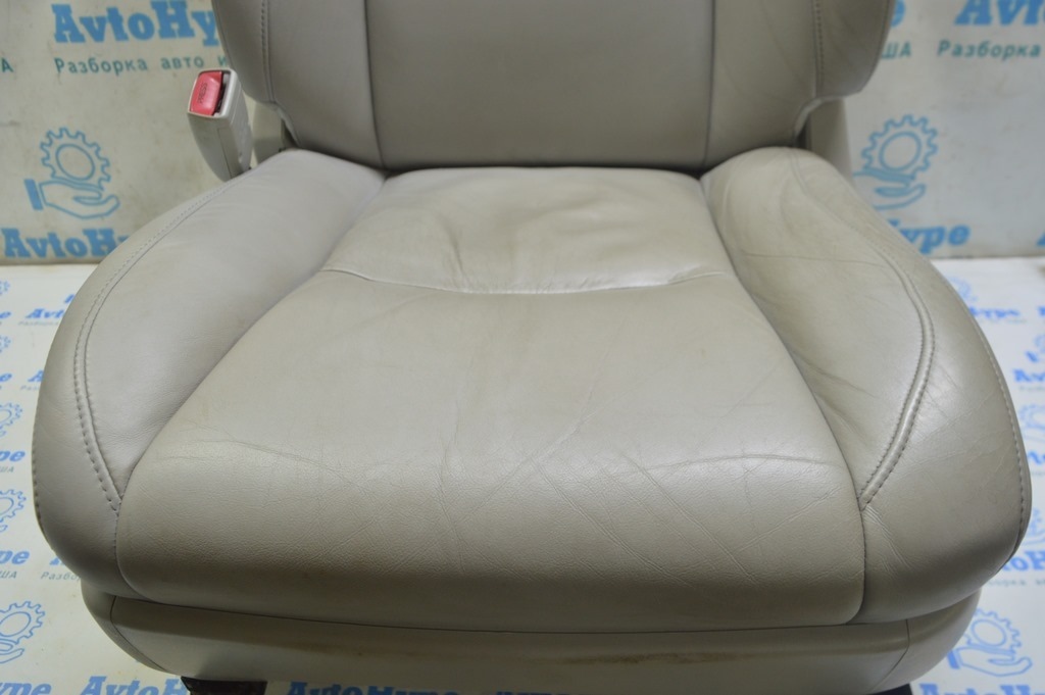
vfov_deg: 43.5
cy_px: 348
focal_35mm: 30
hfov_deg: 62.0
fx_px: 870
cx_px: 522
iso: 400
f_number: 5.6
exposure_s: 1/20
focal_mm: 20
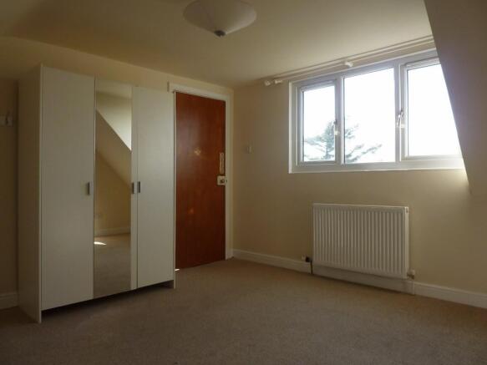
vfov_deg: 54.9
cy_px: 182
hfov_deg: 69.4
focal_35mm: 25
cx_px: 244
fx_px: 352
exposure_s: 1/80
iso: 80
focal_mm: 4.1
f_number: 3.3
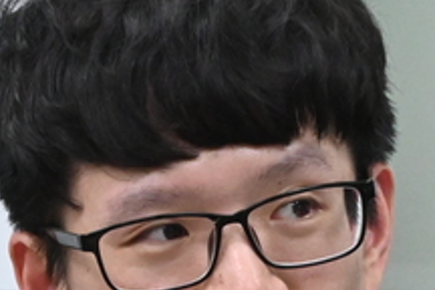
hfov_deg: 1.8
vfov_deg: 1.2
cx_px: 209
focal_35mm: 1167
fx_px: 14100
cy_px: 514
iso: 3200
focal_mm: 140
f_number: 6.3
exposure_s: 1/160
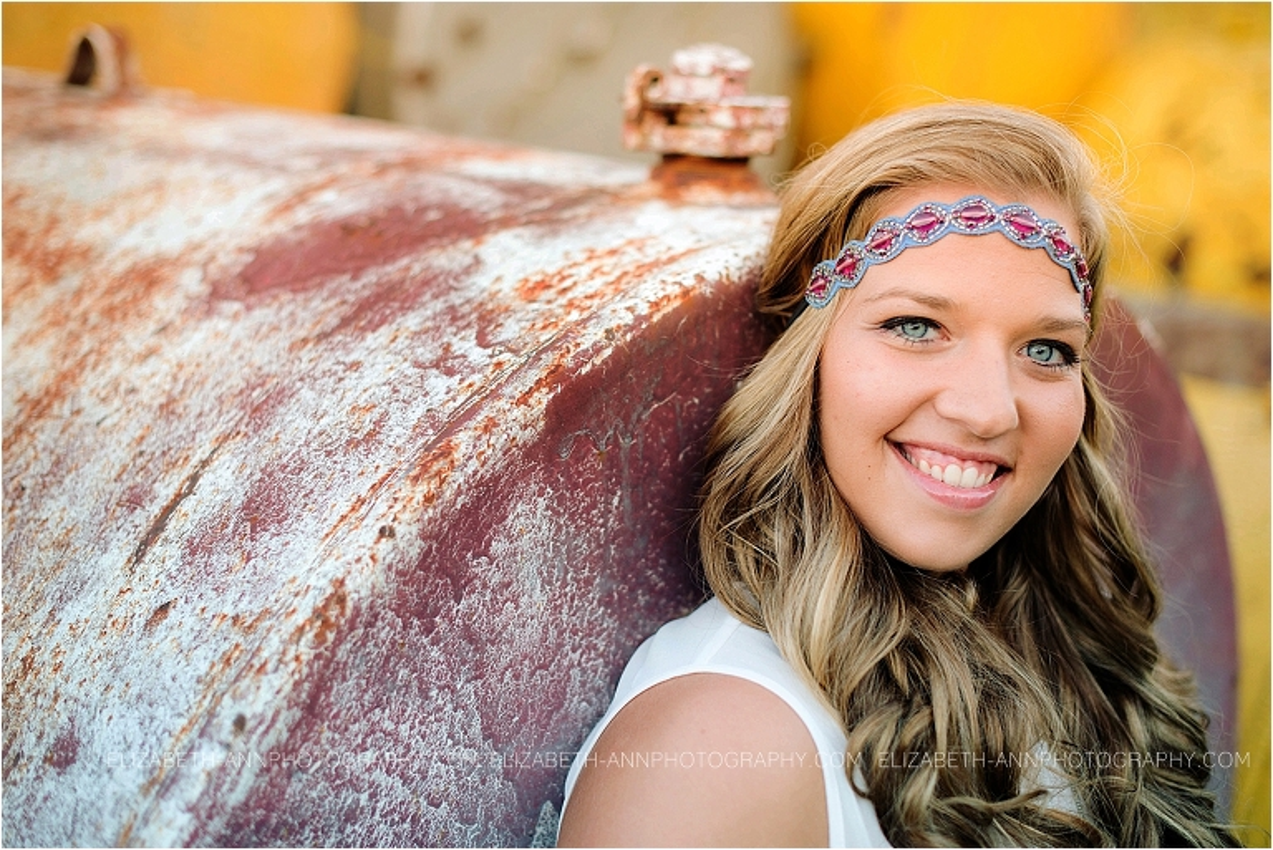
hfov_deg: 39.6
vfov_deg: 27.0
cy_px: 425
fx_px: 1769
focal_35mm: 50
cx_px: 636
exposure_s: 1/640
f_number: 2.2
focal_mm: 50
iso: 400
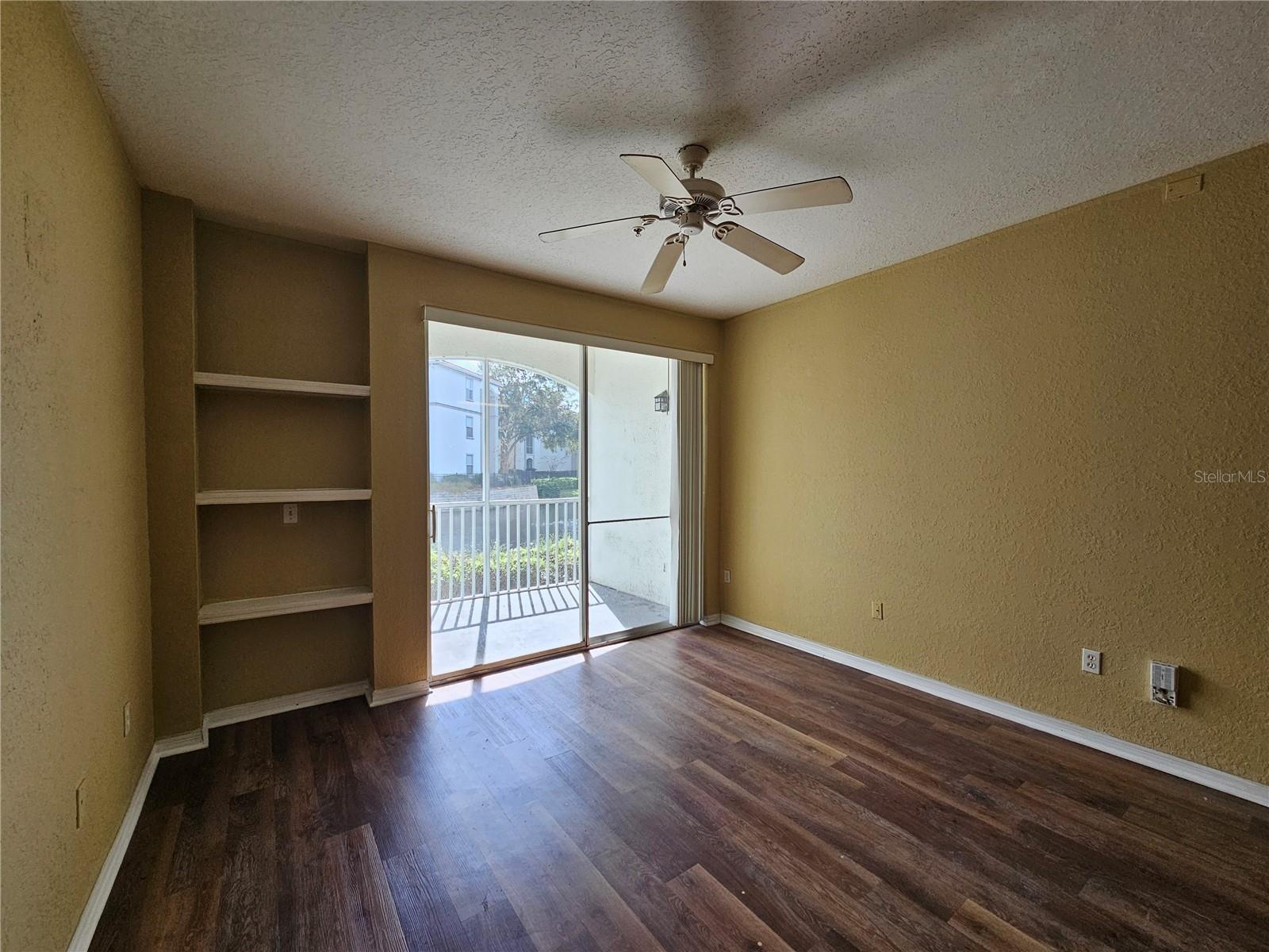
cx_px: 634
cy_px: 476
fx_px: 477
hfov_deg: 106.2
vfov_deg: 89.9
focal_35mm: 13
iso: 80
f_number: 2.2
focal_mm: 2.2
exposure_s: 1/238
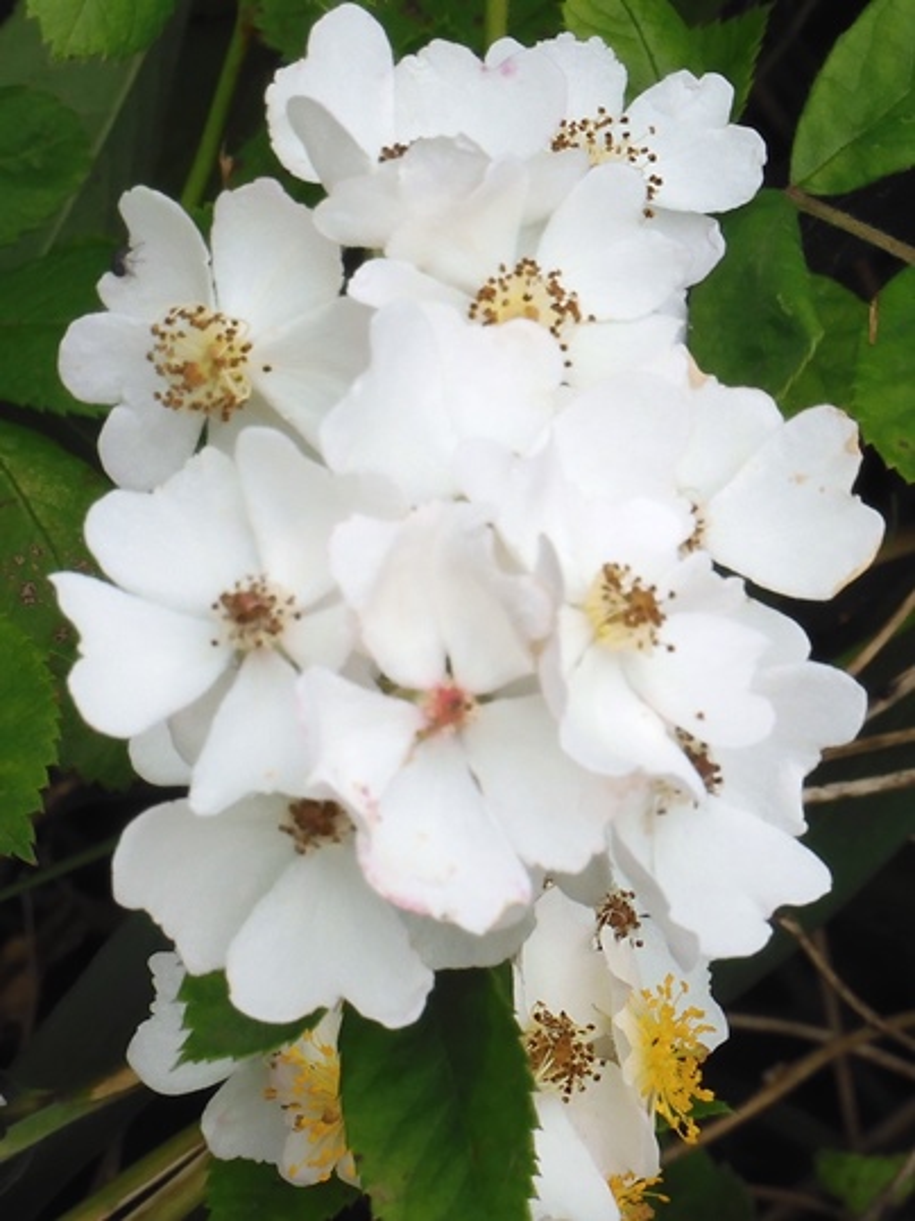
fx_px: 8814
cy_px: 610
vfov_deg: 7.9
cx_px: 458
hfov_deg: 5.9
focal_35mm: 250
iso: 100
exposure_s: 1/250
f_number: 5.6
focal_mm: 44.6
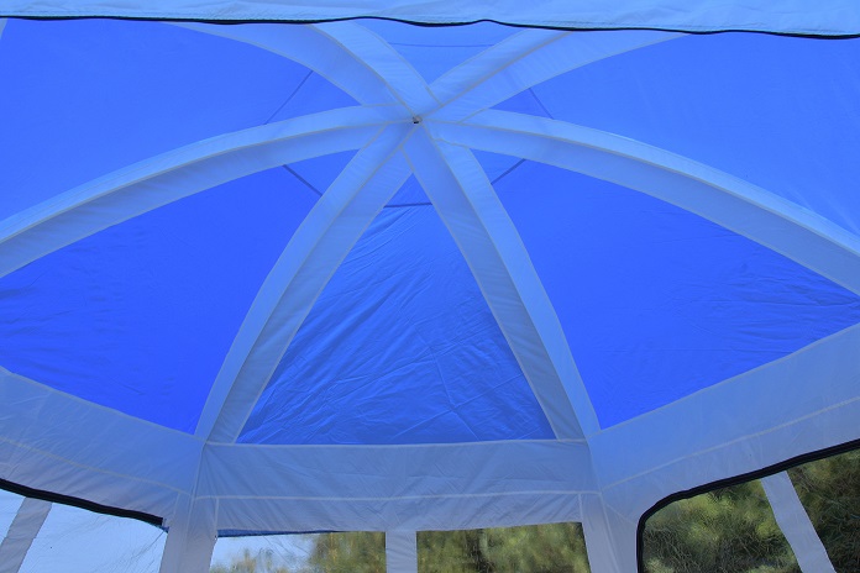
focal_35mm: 36
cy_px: 286
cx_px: 430
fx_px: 860
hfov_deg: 53.1
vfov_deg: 36.9
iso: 200
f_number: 16
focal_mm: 24
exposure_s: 1/100
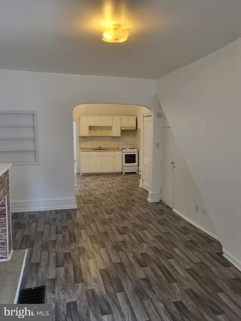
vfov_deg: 67.3
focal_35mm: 26
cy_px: 160
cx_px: 120
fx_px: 241
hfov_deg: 53.1
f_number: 1.8
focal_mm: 4.25
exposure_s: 1/60
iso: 200
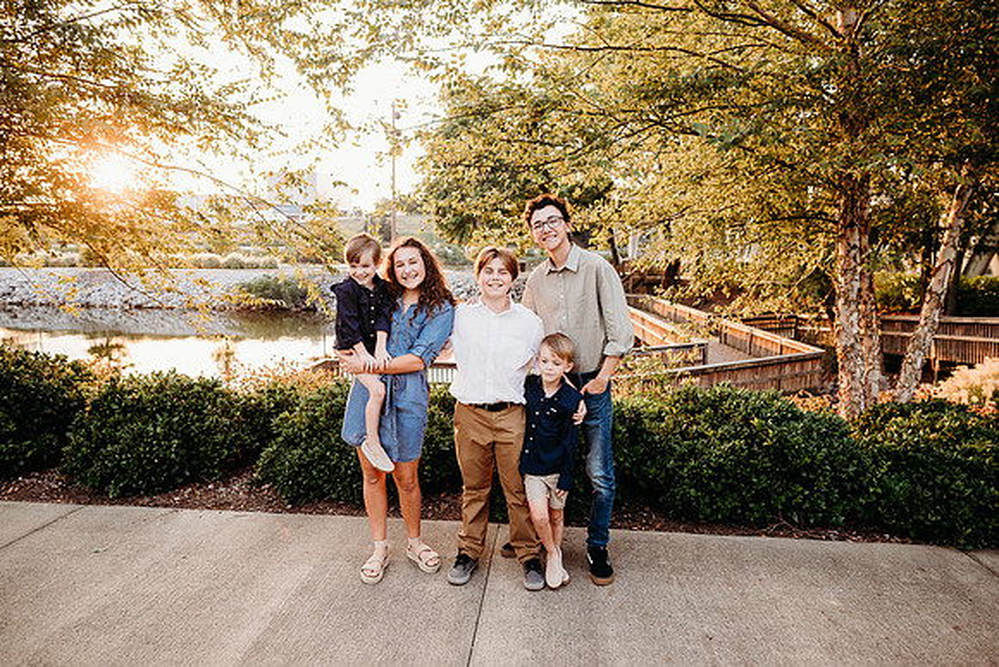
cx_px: 500
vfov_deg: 53.2
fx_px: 666
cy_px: 334
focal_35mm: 24
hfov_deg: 73.7
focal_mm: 24
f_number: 3.2
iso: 320
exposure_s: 1/200
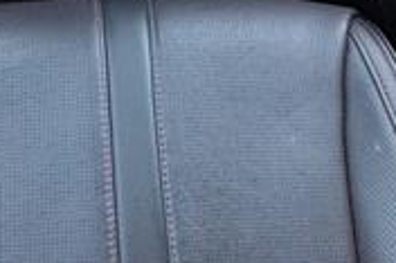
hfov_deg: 22.2
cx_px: 94
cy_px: -250
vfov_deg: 13.1
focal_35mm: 91
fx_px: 1000
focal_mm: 6.9
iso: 19
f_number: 1.68
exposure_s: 1/357
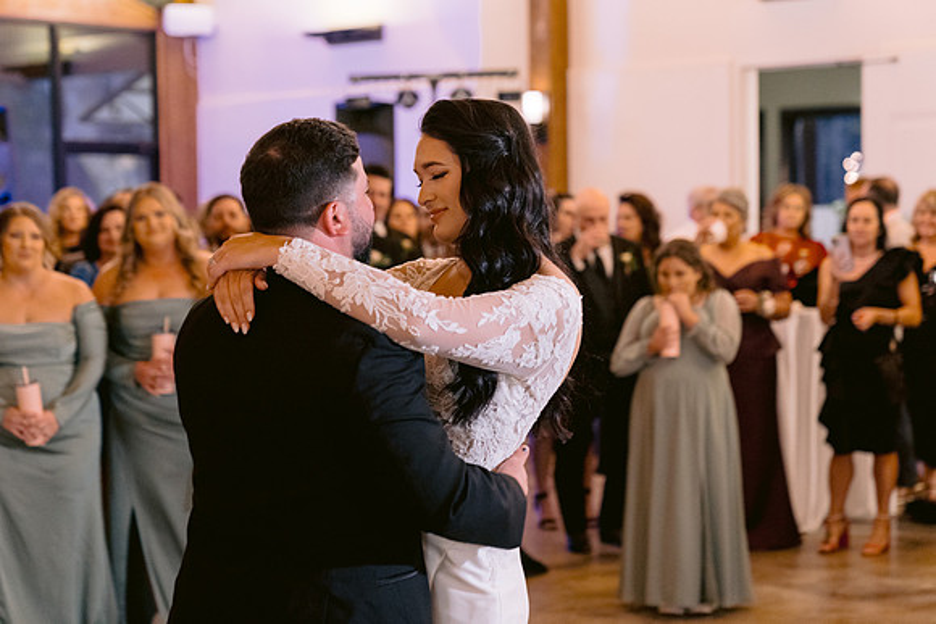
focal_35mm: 71
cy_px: 312
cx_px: 468
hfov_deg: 28.4
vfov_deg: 19.1
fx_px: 1851
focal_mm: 70
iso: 1250
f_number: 2.8
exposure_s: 1/50
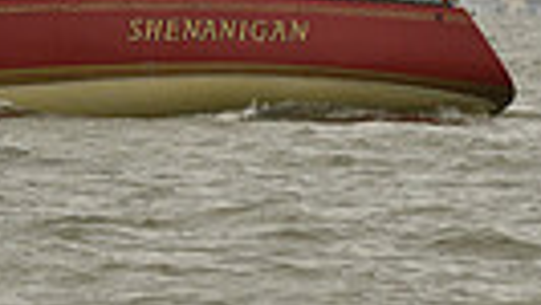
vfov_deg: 1.3
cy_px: -687
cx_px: -108
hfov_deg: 2.4
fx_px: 13162
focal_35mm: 917
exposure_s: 1/800
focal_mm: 200
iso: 400
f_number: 10
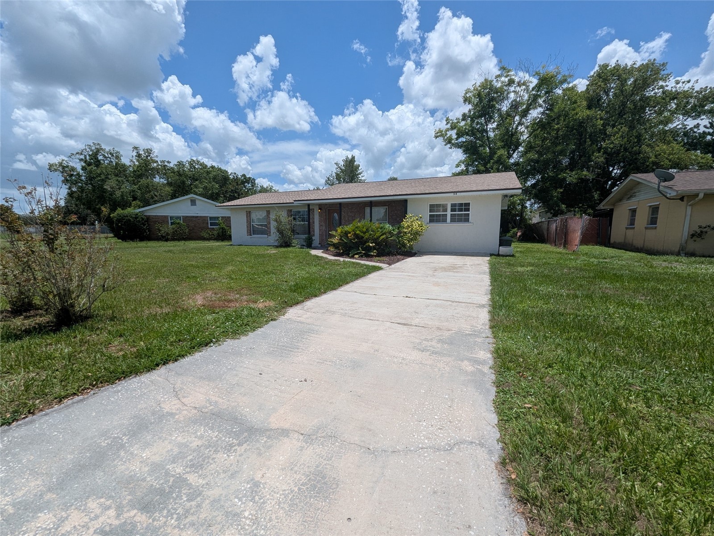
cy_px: 268
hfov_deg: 106.2
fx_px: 268
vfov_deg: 89.9
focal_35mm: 13
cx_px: 357
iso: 47
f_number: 2.2
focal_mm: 1.95
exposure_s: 1/2519
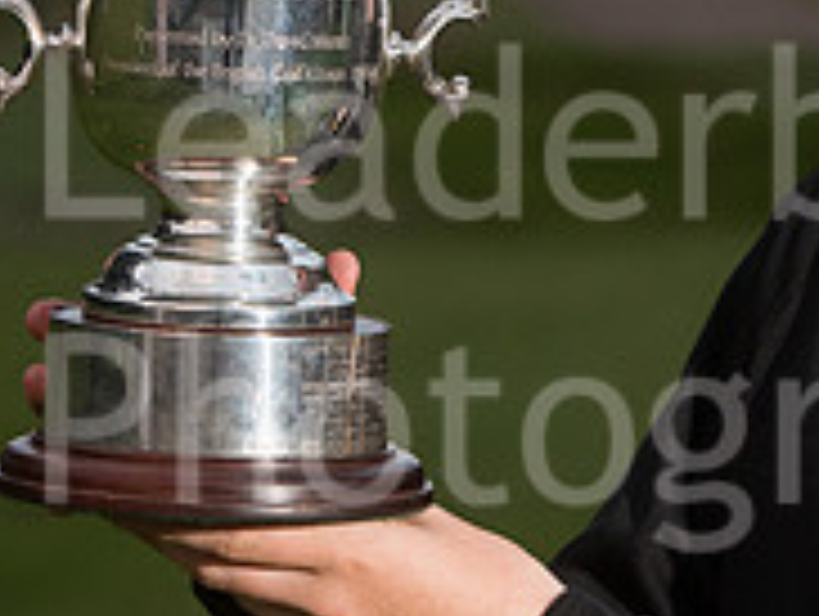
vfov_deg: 3.8
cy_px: 177
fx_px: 9216
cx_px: 582
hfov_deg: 5.1
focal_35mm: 389
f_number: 5.6
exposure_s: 1/200
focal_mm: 110
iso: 1000
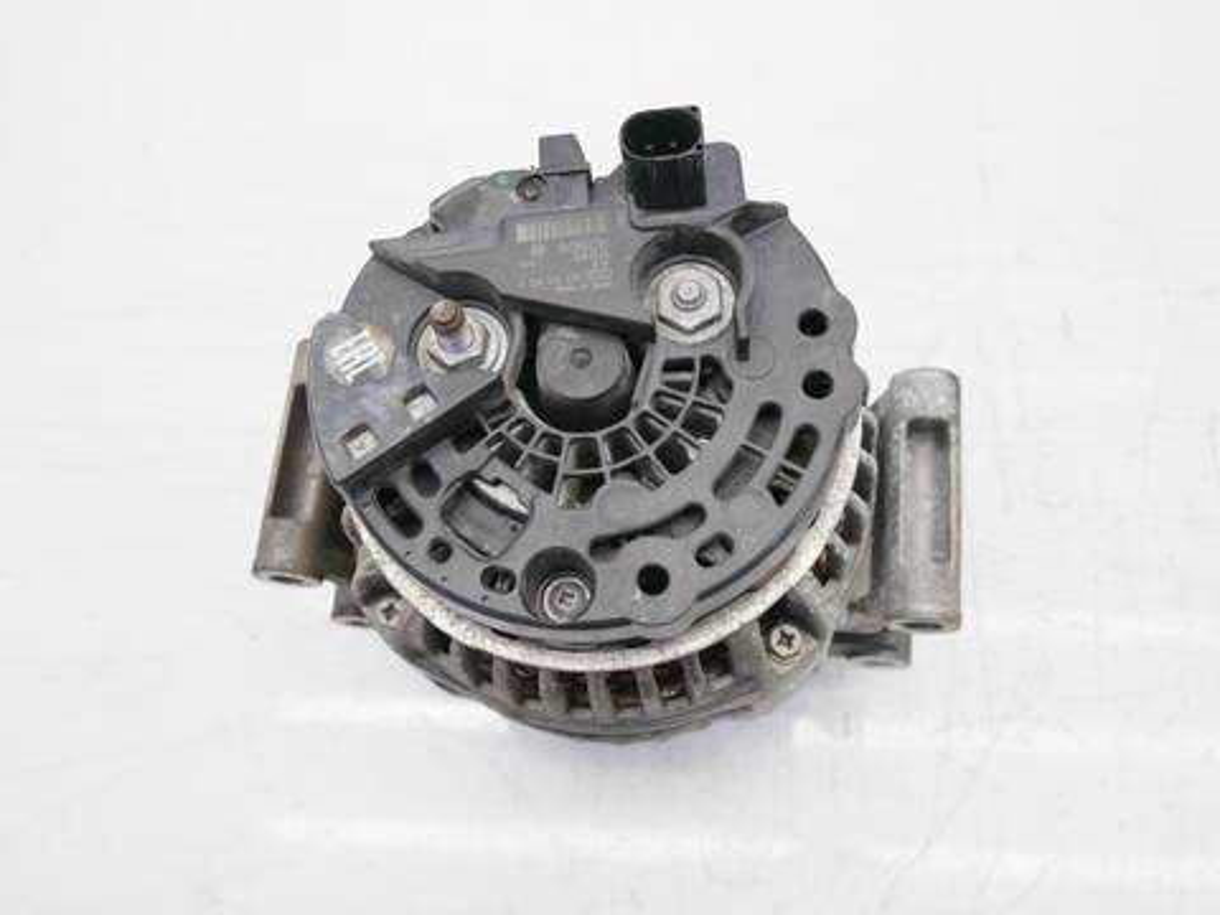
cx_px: 610
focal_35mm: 32
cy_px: 458
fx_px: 1128
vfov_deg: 44.2
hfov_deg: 56.8
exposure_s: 1/80
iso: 200
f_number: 4
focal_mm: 16
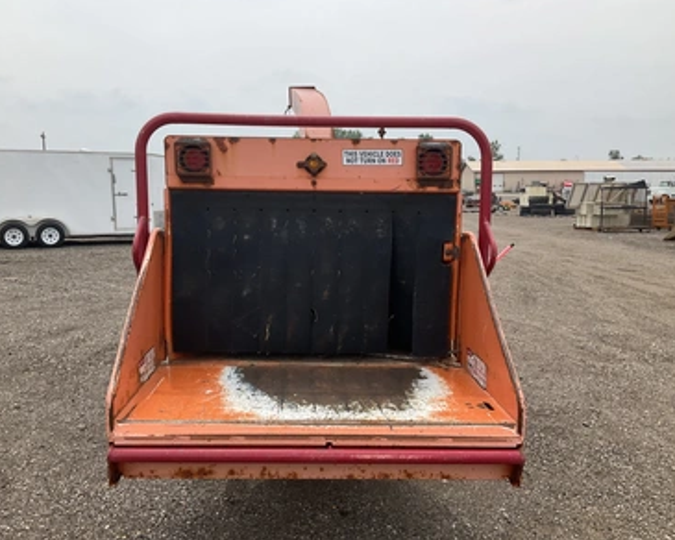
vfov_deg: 47.1
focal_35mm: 31
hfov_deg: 57.1
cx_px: 316
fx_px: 619
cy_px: 272
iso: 25
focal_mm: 3
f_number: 1.8
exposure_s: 1/1412
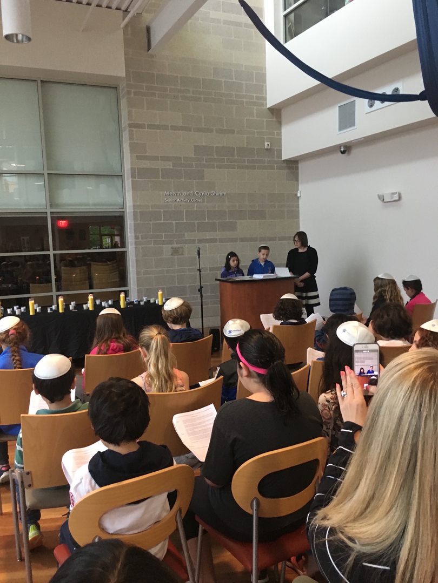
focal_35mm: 29
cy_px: 292
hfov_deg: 48.2
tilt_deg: -4.7
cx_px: 219
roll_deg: +1.6
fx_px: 489
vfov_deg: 61.7
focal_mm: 4.15
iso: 200
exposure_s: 1/30
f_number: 2.2
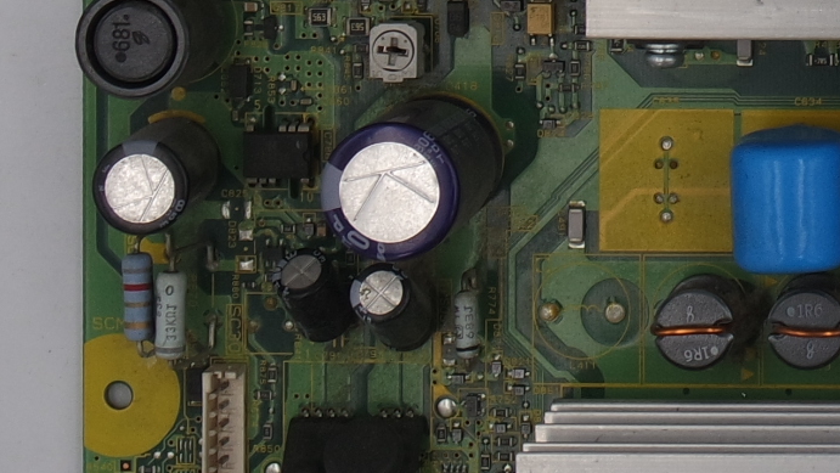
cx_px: 1203
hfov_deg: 12.3
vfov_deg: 7.1
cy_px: -350
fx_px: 3720
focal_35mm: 167
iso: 160
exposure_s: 1/125
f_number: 5.6
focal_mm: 14
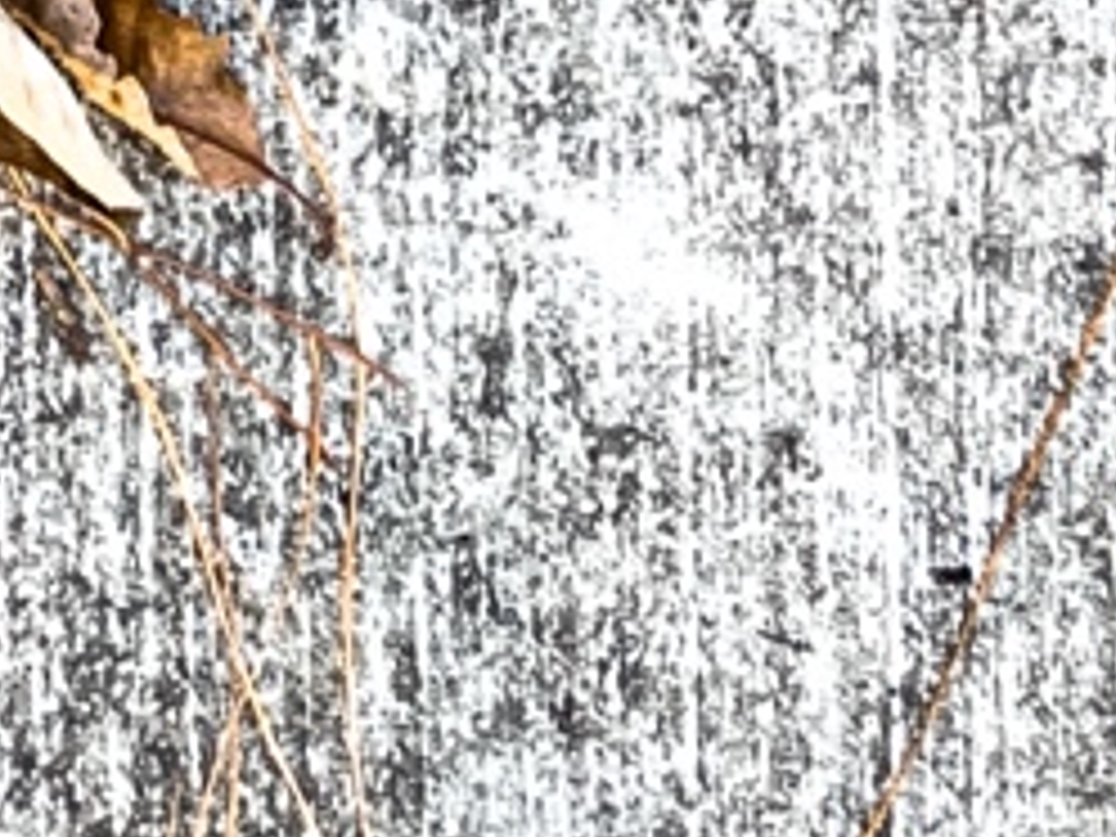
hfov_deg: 12.4
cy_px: -421
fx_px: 5062
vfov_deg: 9.2
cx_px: -140
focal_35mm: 157
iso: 64
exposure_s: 1/120
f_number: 1.5
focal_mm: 5.7
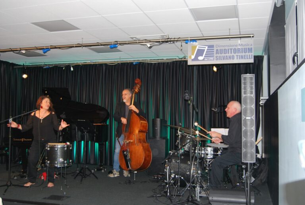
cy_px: 102
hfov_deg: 49.4
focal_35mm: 39
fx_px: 331
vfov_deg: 34.4
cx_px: 152
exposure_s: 1/60
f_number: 4
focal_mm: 26
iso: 560
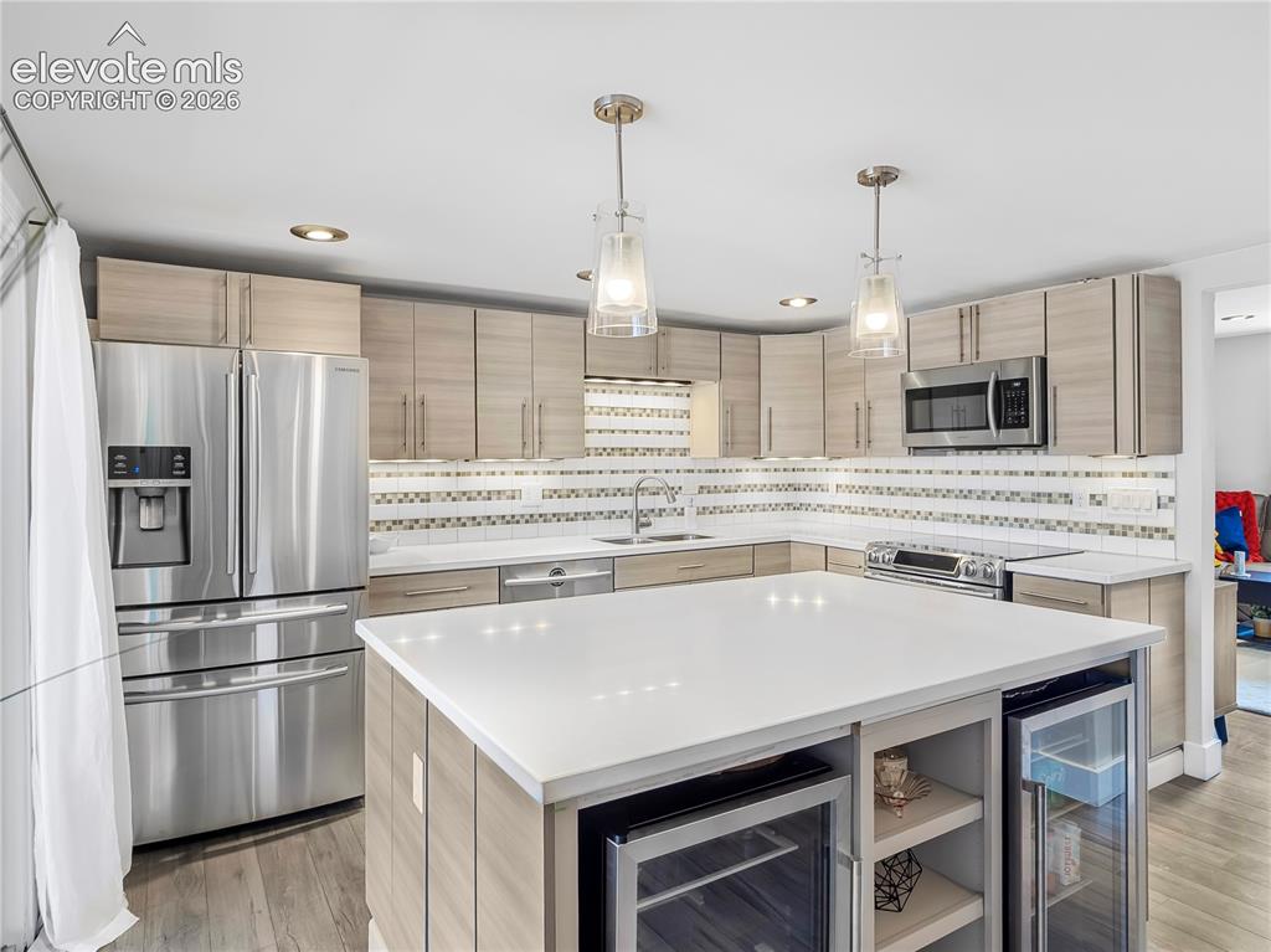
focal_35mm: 20
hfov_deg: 81.8
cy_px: 476
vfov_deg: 65.9
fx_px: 734
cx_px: 636
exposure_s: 1/1.25
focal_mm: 10
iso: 200
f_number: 9
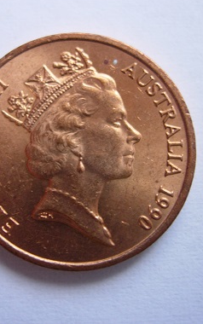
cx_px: 70
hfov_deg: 23.5
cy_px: 160
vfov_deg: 36.9
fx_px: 486
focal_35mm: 55
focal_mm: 7.8
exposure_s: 1/32
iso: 112
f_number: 2.8
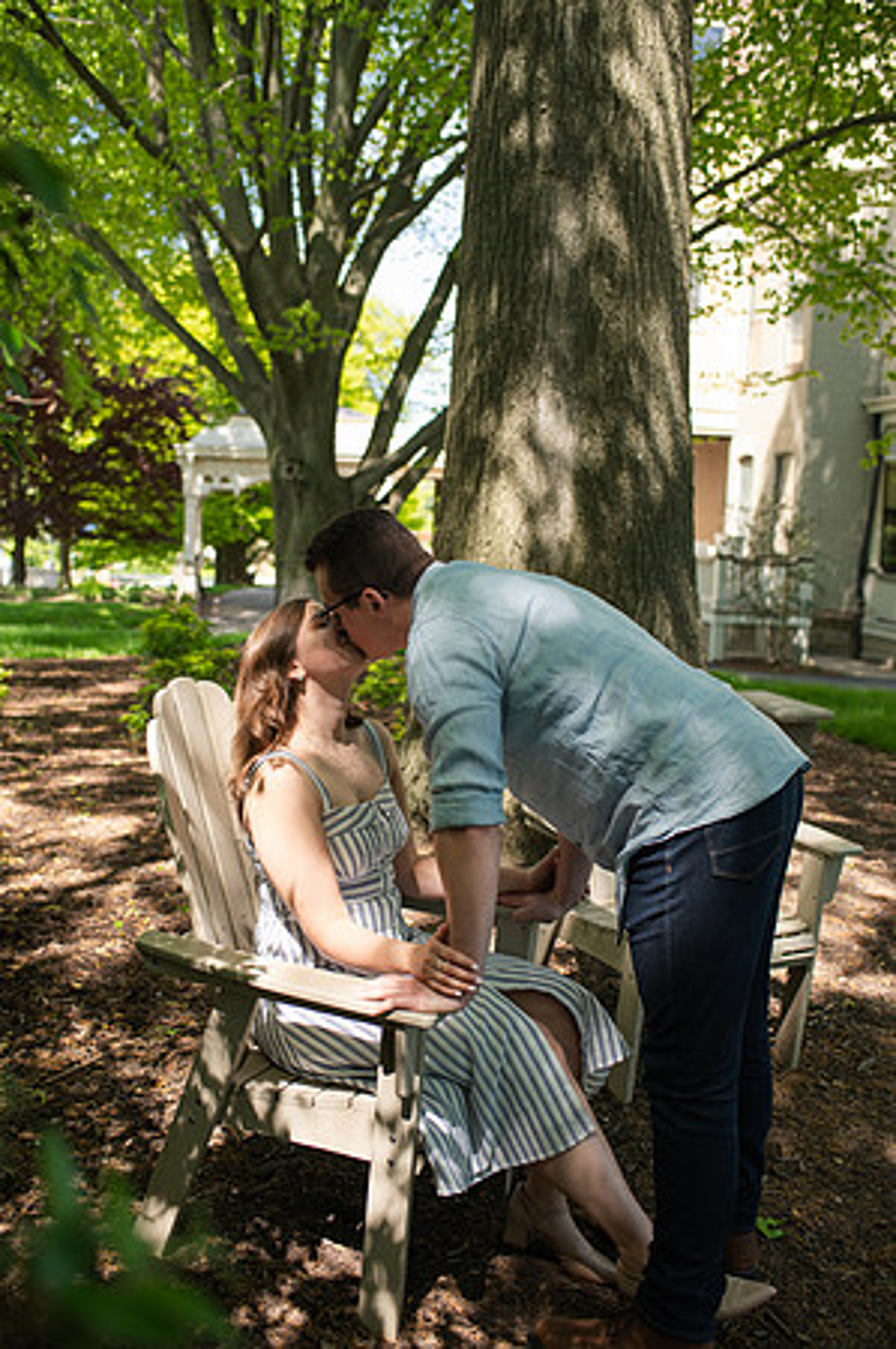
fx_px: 1310
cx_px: 448
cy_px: 674
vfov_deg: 54.5
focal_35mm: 35
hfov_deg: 37.8
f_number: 3.2
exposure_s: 1/400
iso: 125
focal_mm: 35
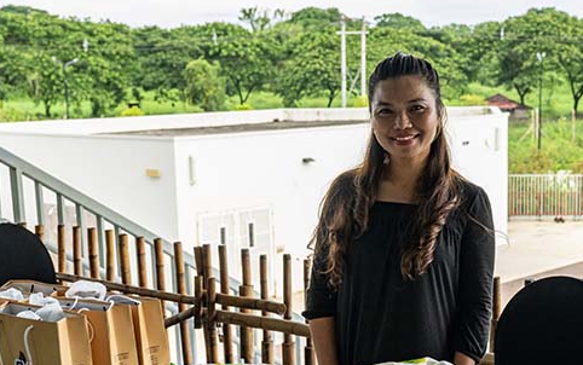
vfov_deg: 17.7
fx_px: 1161
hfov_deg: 27.8
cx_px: 440
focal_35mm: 73
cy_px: 292
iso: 640
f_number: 5
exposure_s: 1/200
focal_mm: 36
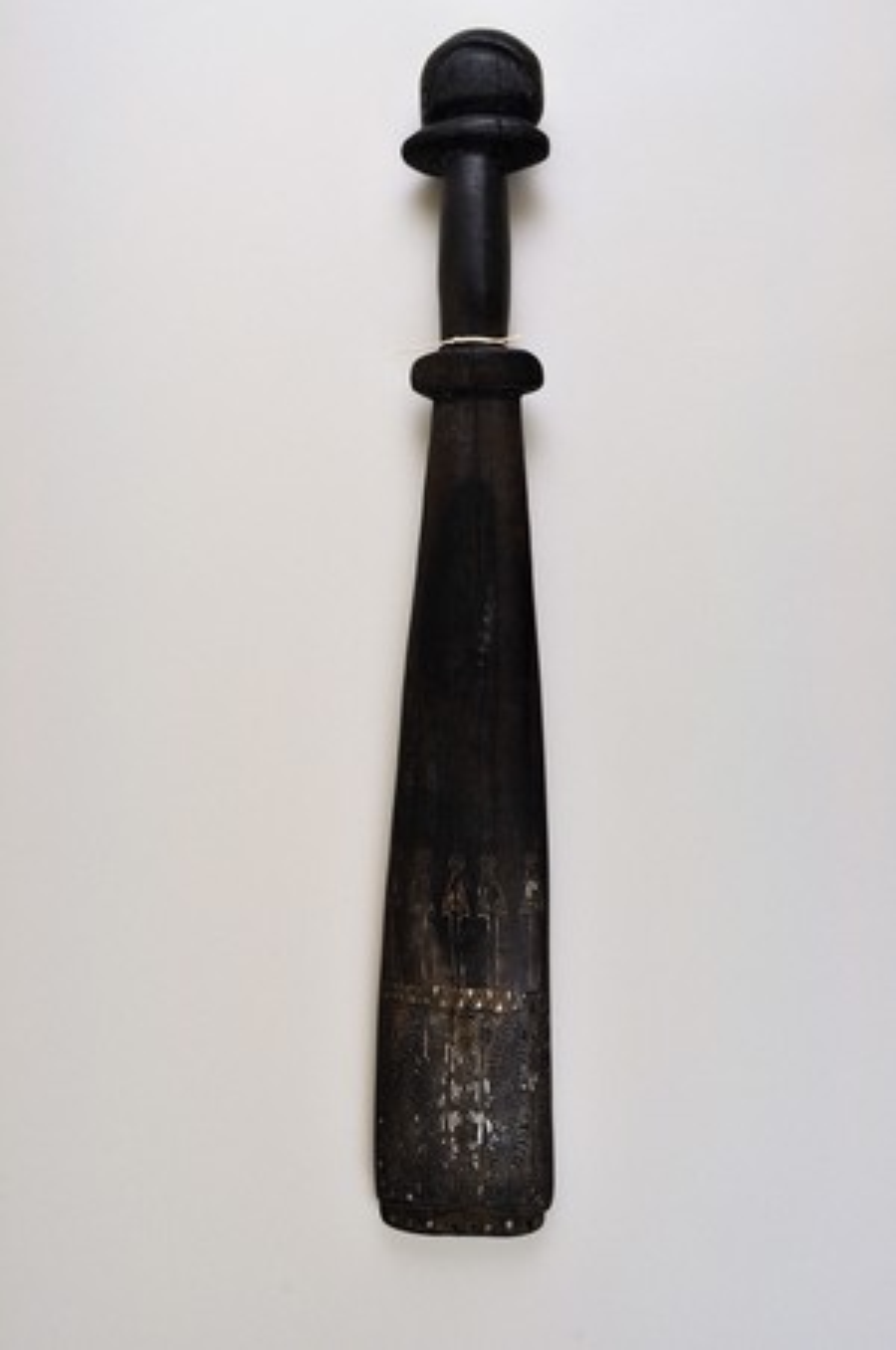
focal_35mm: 27
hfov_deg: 47.8
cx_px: 448
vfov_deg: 67.5
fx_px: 1011
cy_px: 675
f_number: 11
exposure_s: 1/50
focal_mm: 18
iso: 500
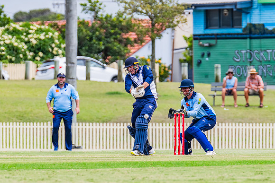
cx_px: 131
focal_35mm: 569
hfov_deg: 3.6
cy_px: 100
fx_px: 4346
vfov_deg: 2.4
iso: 800
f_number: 8
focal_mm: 460
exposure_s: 1/2000
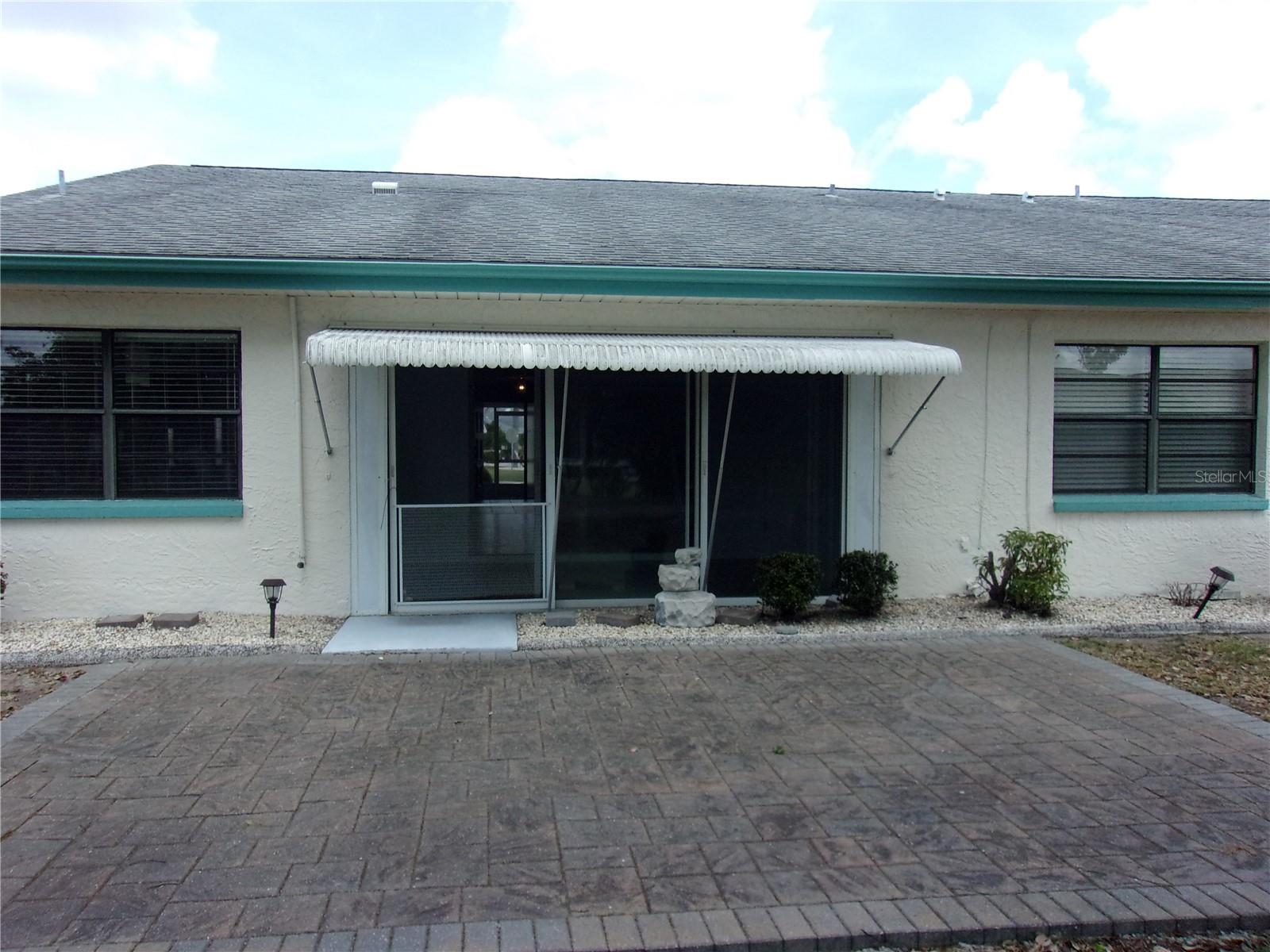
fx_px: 991
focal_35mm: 27
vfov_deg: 51.4
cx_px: 635
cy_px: 476
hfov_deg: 65.3
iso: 200
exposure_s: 1/140
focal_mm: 4.9
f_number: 10.4
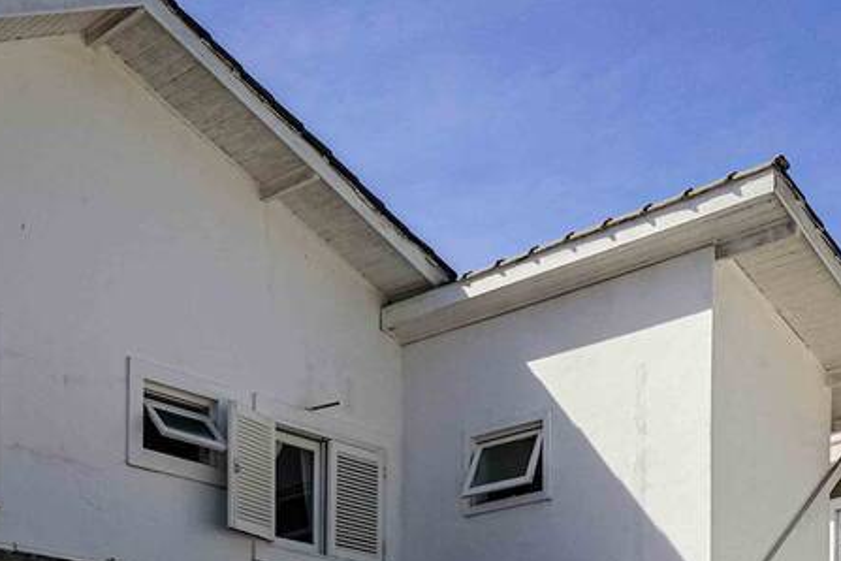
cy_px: 834
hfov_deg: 33.2
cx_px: 384
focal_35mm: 60
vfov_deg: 19.6
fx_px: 1410
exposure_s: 1/400
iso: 50
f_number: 5.6
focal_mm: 11.1
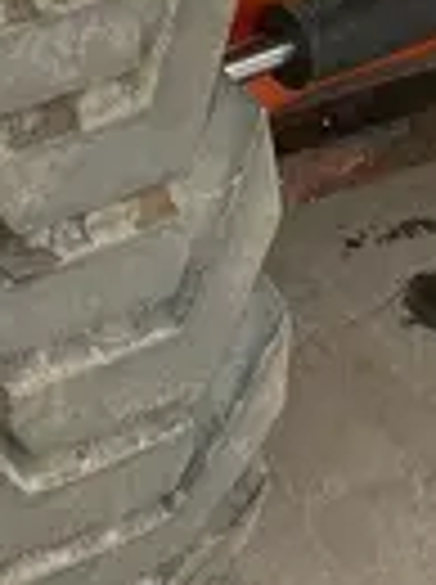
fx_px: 2477
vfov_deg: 11.4
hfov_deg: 9.8
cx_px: -207
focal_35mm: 147
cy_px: -776
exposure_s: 1/1838
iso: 50
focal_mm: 5.7
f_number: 1.5
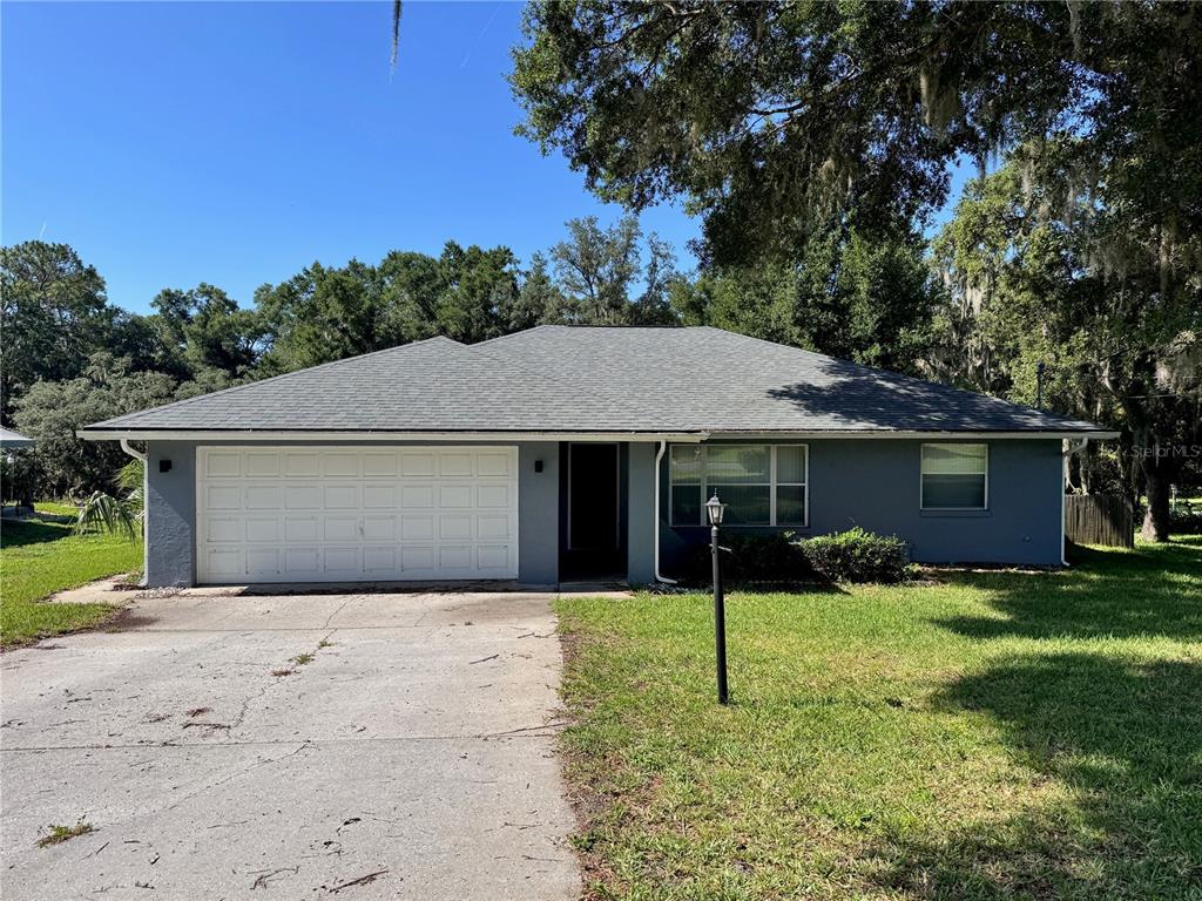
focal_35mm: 24
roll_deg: -0.6
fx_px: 833
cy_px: 450
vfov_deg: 56.8
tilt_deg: -1.9
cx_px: 601
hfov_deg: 71.6
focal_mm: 6.76
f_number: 1.78
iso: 80
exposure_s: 1/3413
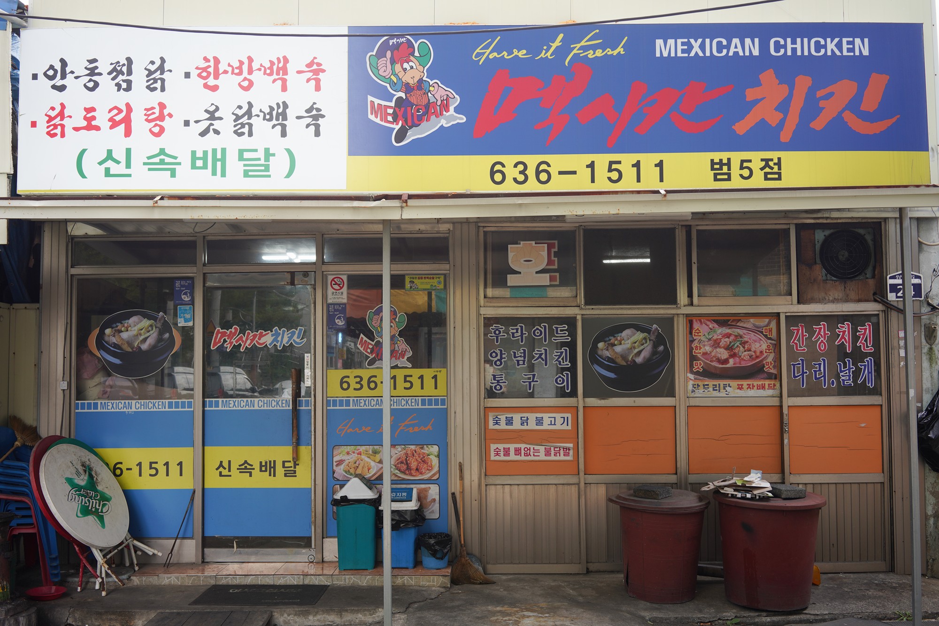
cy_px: 313
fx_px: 913
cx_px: 470
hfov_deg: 54.4
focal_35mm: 35
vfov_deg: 37.9
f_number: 5.6
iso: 200
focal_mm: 35
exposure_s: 1/100
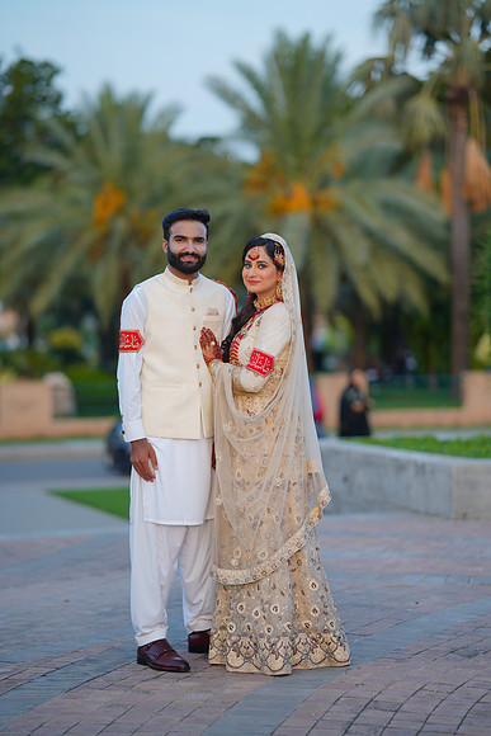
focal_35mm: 85
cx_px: 246
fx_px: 1738
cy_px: 368
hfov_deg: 16.1
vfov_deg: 23.9
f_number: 1.4
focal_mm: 85
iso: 50
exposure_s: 1/400
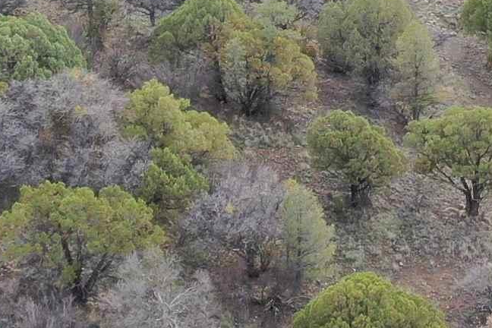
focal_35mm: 217
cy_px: -121
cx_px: 379
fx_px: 2965
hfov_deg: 9.5
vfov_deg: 6.3
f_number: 3.6
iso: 100
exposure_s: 1/100
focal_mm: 7.71
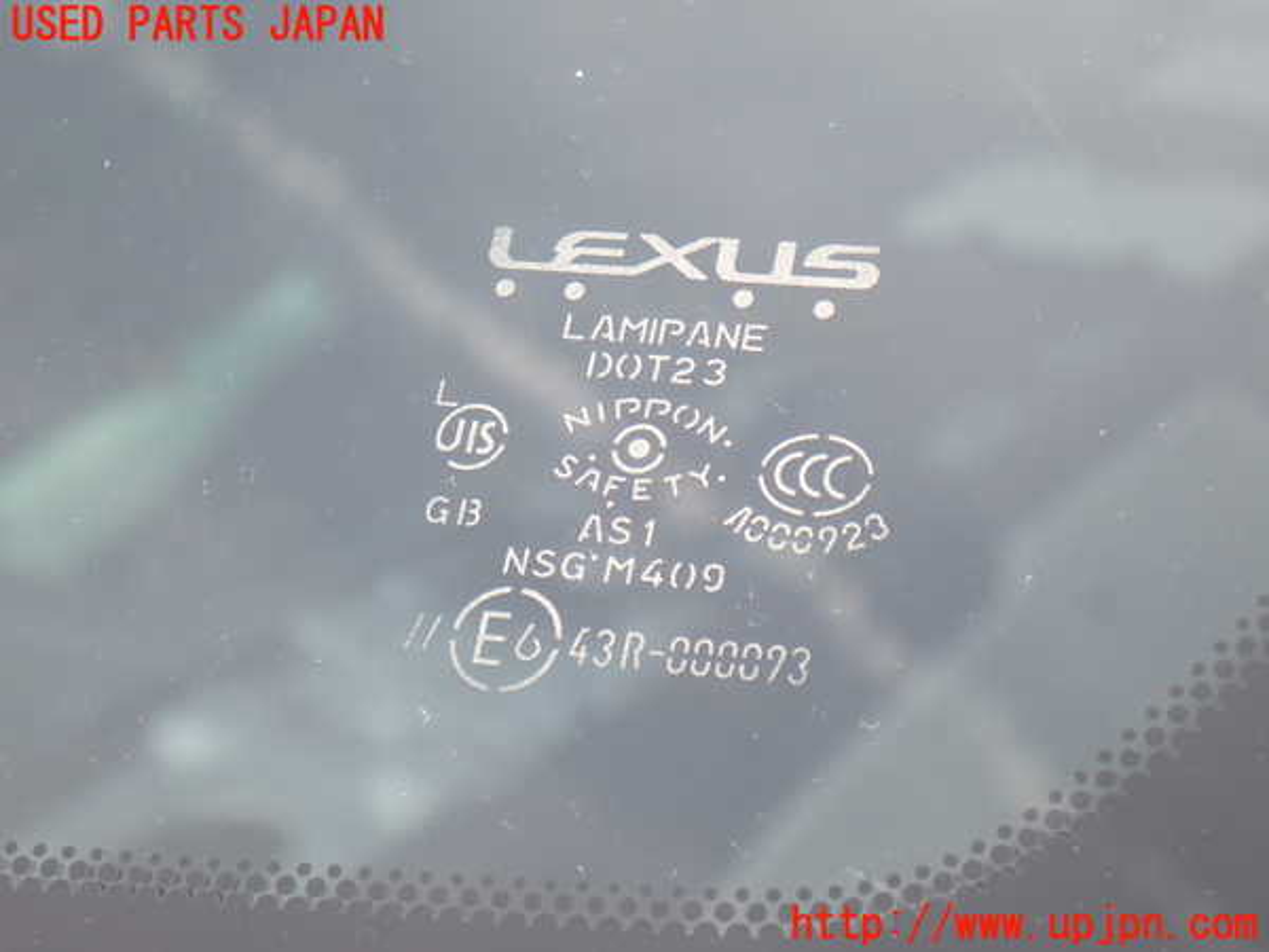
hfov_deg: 19.6
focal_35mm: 100
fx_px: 3666
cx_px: 634
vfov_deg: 14.8
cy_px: 476
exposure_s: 1/200
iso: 160
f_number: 4.9
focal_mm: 18
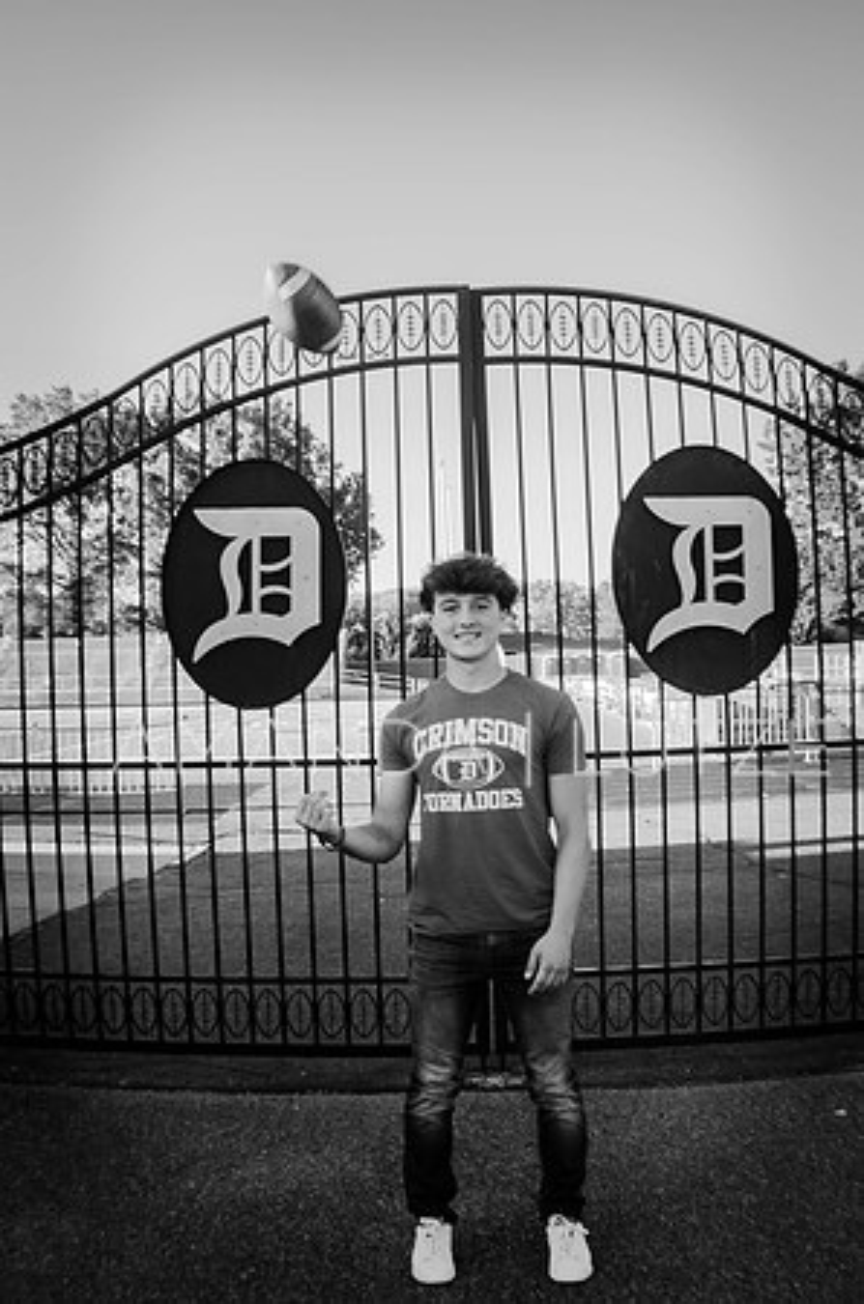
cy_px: 652
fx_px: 1899
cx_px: 432
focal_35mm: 52
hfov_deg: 25.6
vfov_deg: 37.9
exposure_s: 1/160
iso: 200
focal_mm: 35
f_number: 6.3
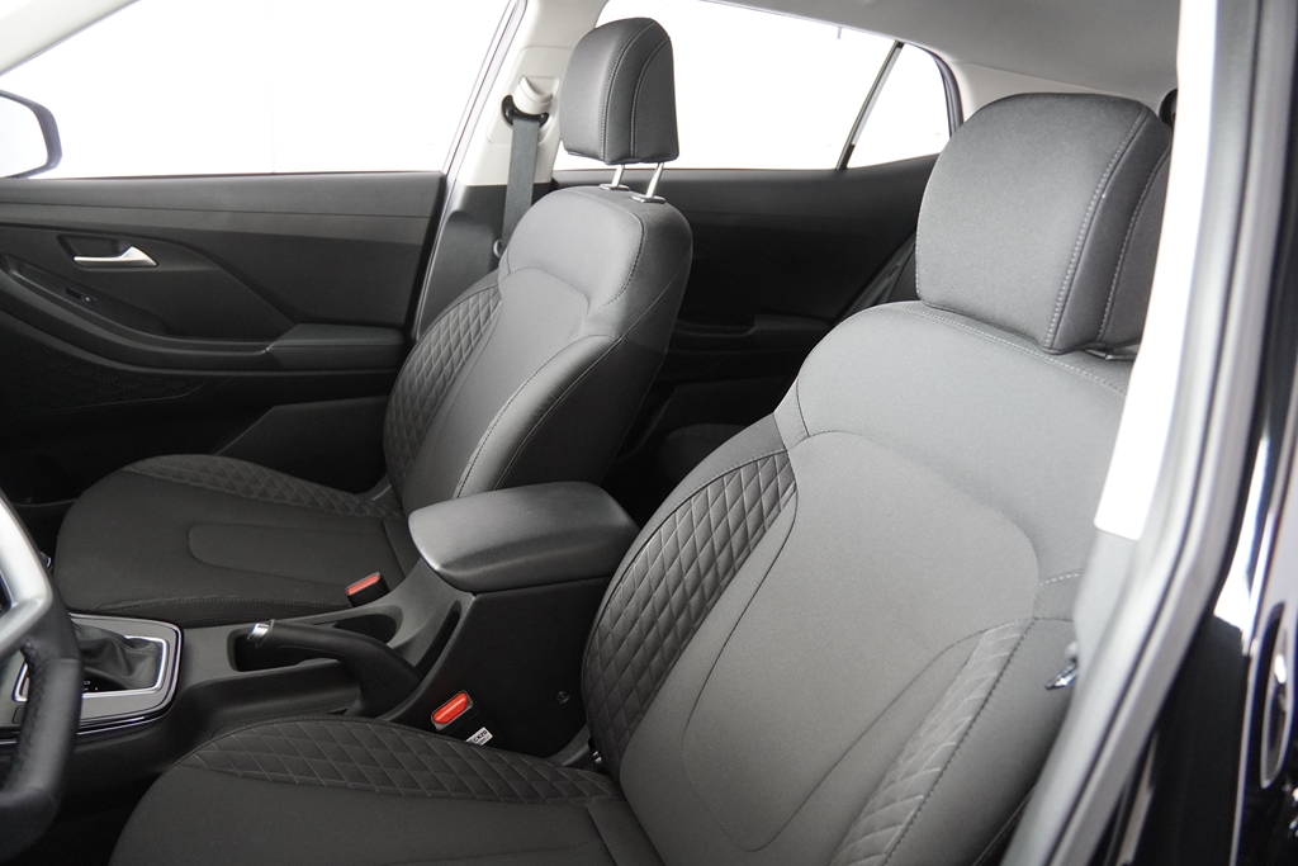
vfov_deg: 50.4
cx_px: 649
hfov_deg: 70.4
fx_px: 919
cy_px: 433
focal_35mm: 26
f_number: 2.8
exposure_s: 1/160
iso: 2000
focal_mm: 17
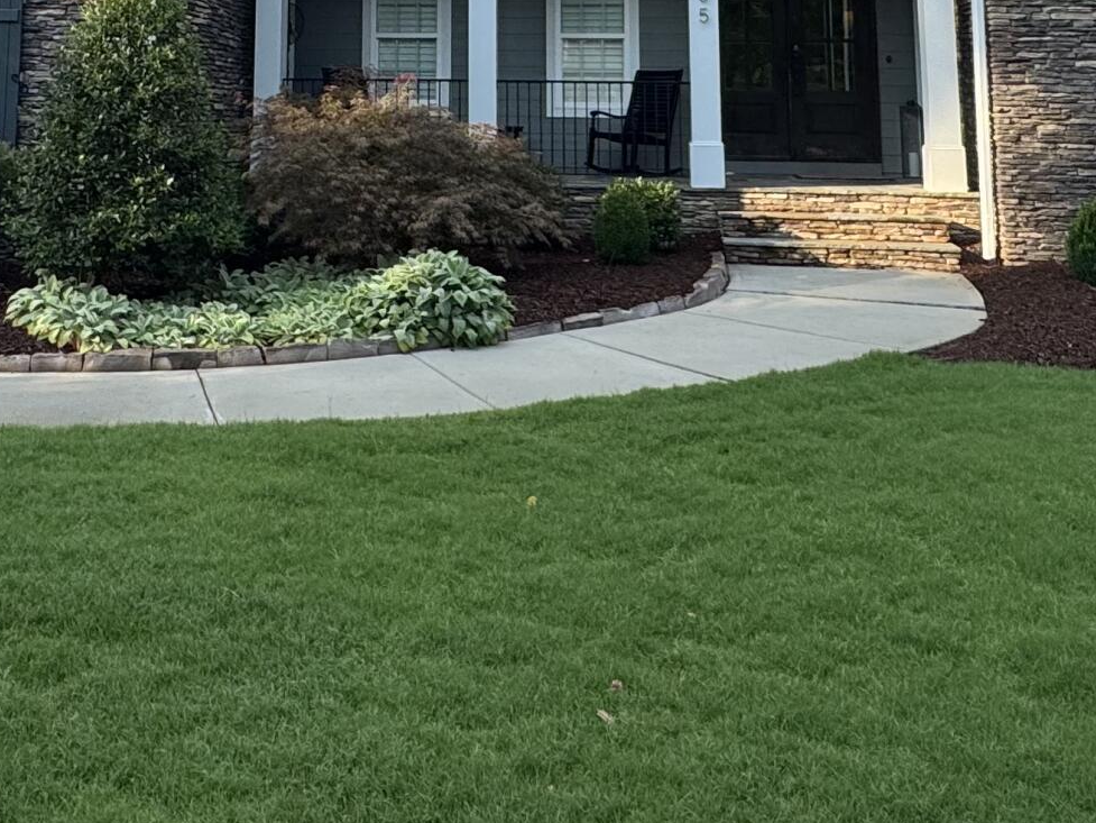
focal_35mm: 43
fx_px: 1362
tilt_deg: +8.5
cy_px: -109
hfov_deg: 43.4
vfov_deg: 29.8
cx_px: 393
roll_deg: -0.9
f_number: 2.2
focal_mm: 2.22
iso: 50
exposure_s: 1/1063
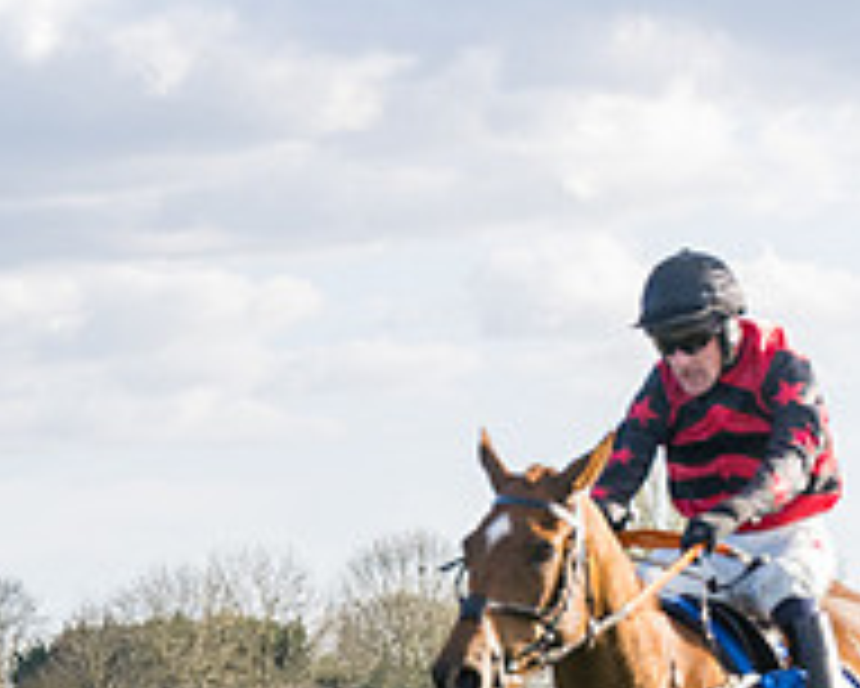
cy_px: 782
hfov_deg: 5.8
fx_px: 8480
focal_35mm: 333
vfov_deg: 4.6
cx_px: 39
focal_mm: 70
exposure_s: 1/1600
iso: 400
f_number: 4
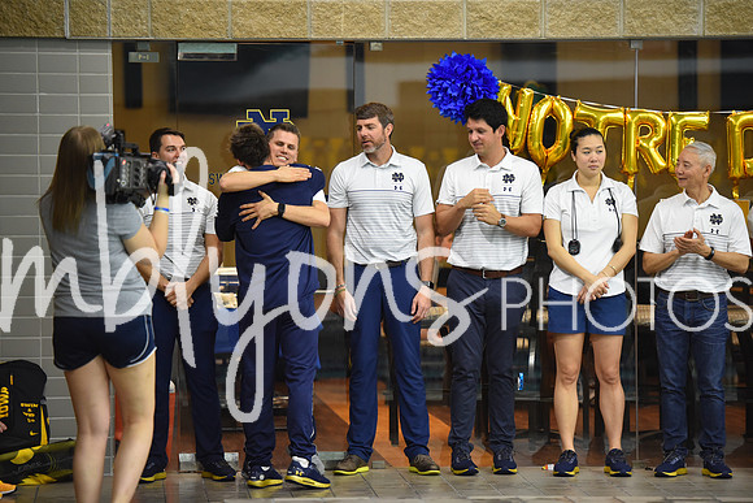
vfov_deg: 8.9
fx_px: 3243
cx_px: 376
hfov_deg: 13.2
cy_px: 252
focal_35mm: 155
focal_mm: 155
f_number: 2.8
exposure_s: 1/500
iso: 2200
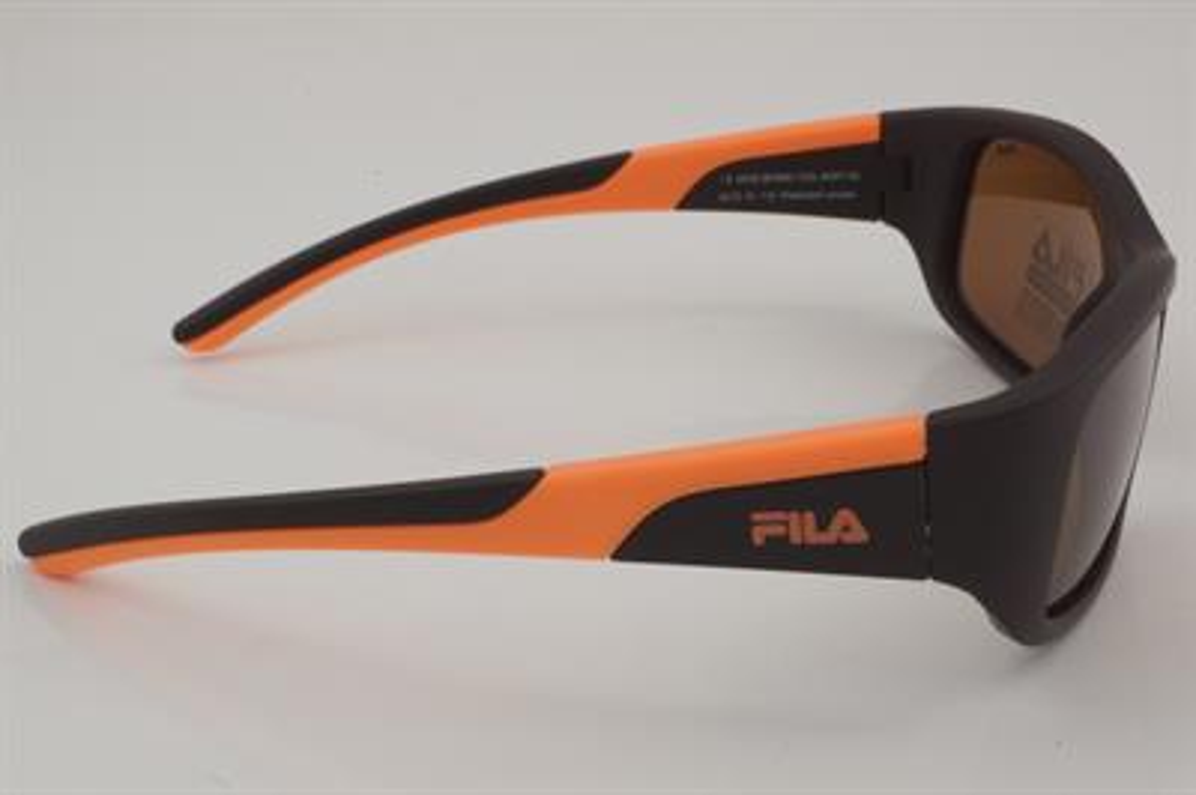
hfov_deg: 29.9
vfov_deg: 20.1
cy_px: 398
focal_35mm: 68
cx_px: 598
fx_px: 2241
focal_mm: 45
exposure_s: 1/3
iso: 100
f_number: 36
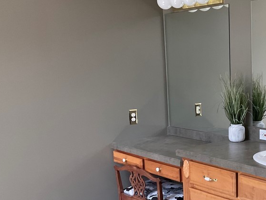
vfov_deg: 27.4
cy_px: 128
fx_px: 407
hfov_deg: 34.3
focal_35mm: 53
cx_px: 236
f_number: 1.8
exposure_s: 1/120
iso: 50
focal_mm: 3
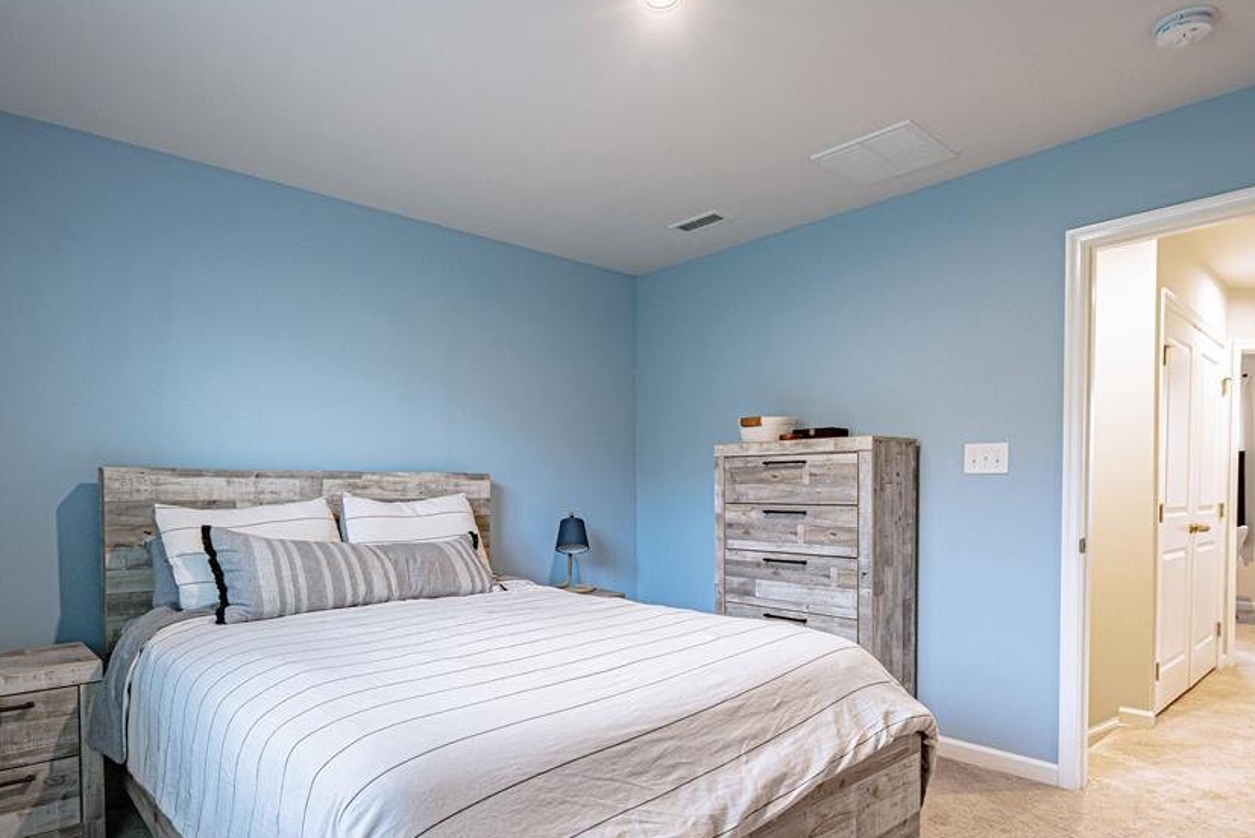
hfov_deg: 81.2
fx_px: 732
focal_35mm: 21
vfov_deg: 59.0
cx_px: 615
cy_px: 510
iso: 640
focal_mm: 16
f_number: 5
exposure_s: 1/200
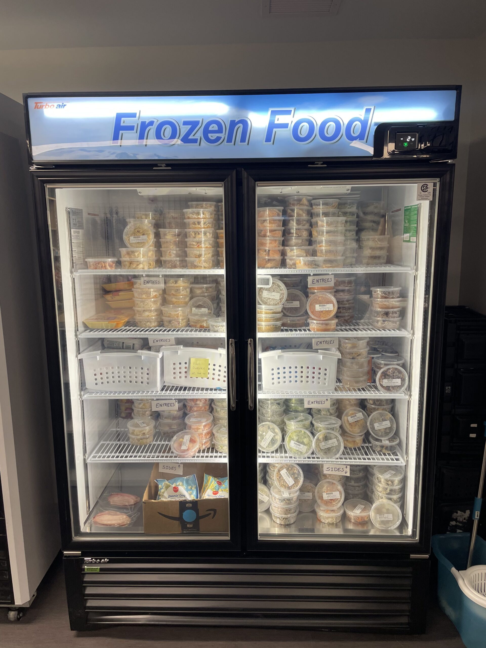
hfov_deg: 53.1
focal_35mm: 26
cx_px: 243
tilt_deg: -11.2
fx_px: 487
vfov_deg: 67.3
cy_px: 324
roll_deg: +1.2
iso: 80
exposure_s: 1/120
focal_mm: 4.2
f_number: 1.6
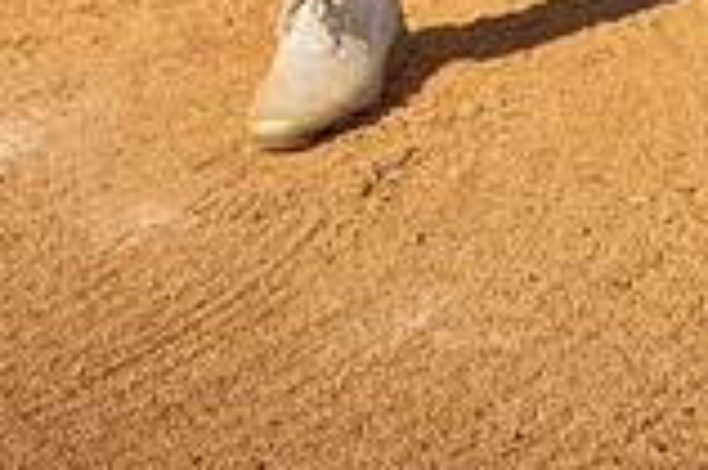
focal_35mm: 134
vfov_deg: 9.4
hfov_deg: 15.1
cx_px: 72
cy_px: -524
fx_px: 2633
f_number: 5.6
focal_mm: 47
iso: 100
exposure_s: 1/125
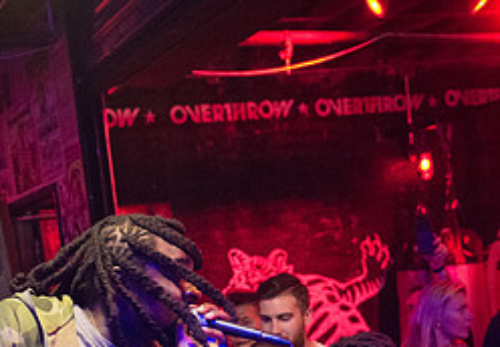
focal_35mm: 72
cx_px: 205
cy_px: 389
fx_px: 1012
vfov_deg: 18.6
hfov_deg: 27.7
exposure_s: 1/320
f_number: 2.8
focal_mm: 29
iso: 5000
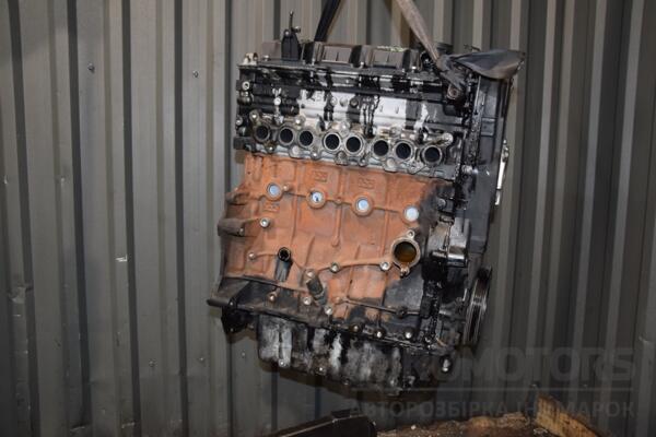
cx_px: 328
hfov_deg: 59.5
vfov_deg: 41.7
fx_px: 574
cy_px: 218
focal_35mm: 32
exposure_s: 1/60
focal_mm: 21
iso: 800
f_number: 5
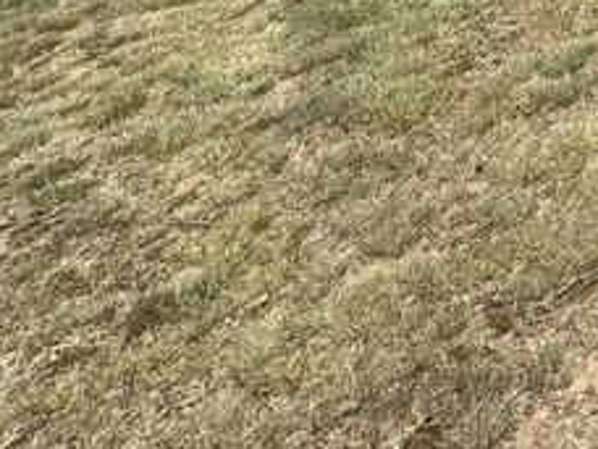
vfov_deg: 17.9
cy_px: -389
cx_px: 1146
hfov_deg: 19.7
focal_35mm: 63
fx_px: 1088
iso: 50
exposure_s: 1/1789
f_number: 2.2
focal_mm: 2.22
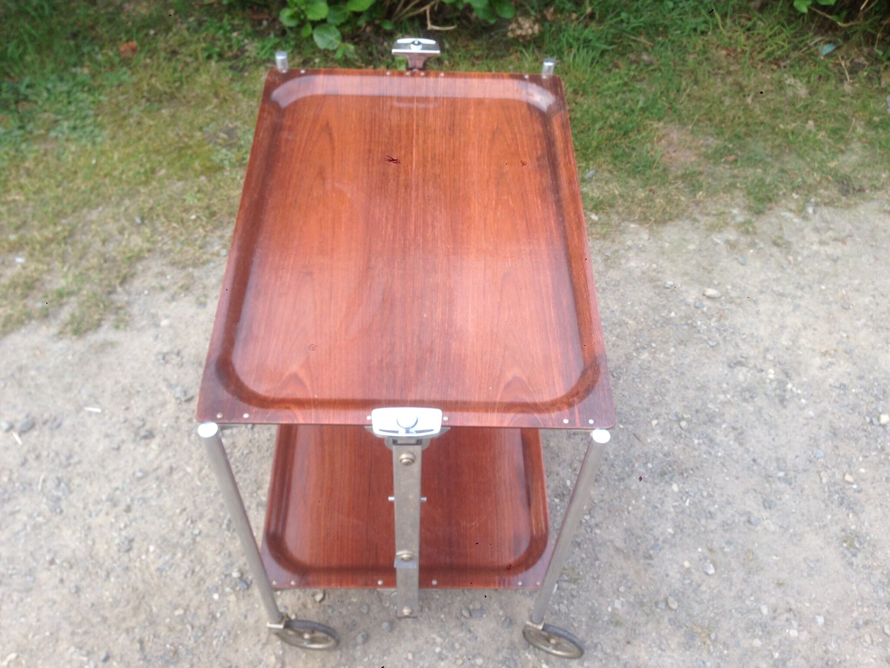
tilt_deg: -51.6
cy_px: 334
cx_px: 445
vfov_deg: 42.9
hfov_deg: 55.4
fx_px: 848
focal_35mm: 33
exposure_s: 1/60
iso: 50
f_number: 2.4
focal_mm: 4.12
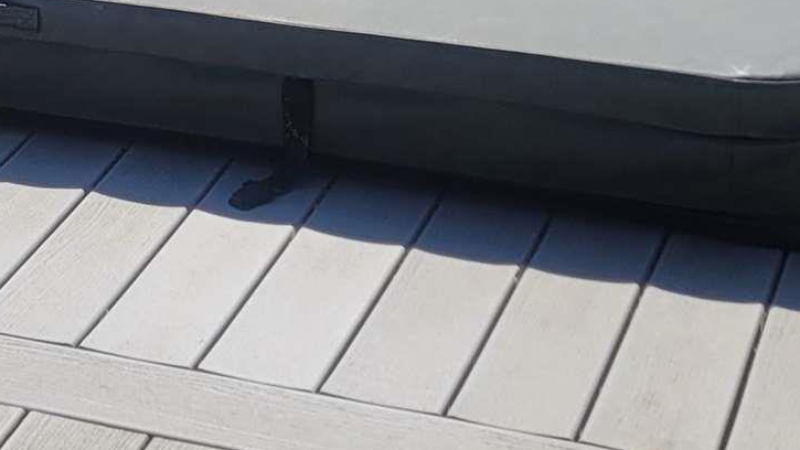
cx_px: 117
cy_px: -294
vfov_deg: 9.7
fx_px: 2546
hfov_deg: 17.6
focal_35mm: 120
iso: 40
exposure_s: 1/3203
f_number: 1.8
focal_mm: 5.4
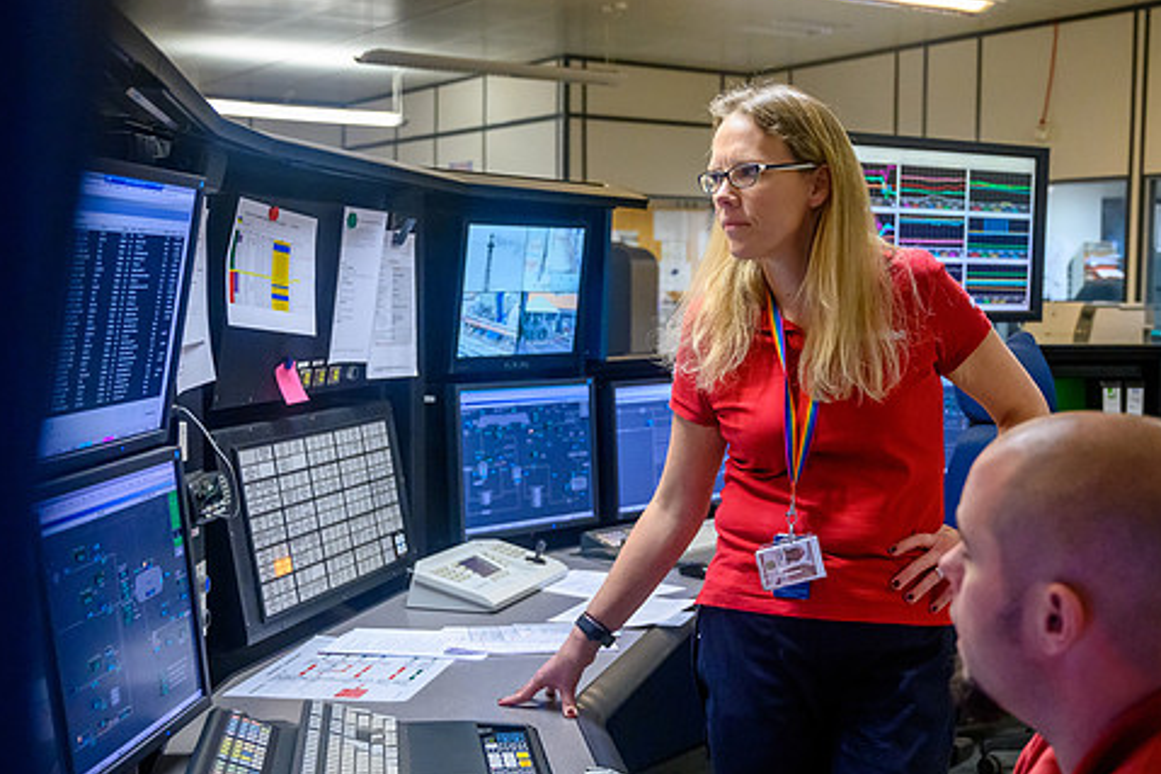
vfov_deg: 28.0
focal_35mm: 48
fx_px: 1547
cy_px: 429
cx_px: 683
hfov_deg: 41.0
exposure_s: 1/250
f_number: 4
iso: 8000
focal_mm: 39
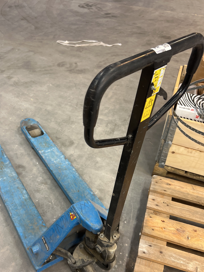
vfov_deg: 55.1
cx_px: 88
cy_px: 159
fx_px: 259
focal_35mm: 33
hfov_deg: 42.9
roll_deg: -2.4
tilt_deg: -43.1
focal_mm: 5.7
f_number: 1.5
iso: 100
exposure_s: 1/50
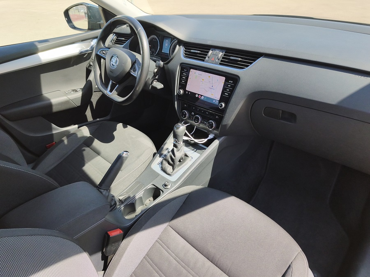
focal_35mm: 23
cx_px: 185
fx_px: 246
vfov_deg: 58.9
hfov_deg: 73.9
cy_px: 138
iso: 160
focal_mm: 5.35
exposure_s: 1/3240
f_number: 1.7
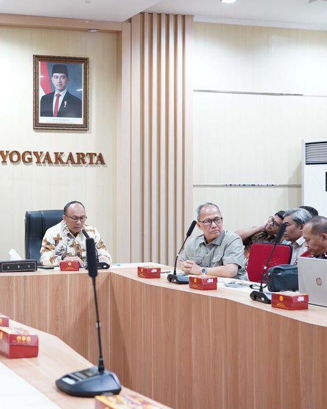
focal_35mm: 60
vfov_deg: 31.5
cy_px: 203
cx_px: 37
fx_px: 726
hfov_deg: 24.7
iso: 3200
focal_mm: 42
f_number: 5
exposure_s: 1/25
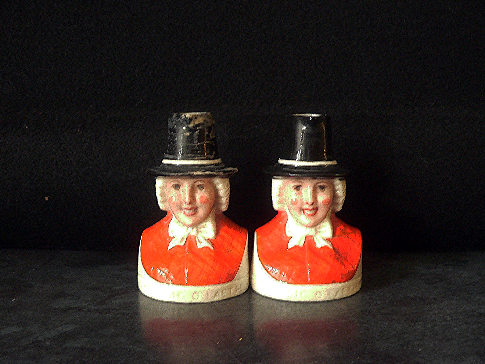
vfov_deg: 39.7
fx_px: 504
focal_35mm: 36
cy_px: 182
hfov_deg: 51.4
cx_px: 242
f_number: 2.8
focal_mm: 6
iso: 400
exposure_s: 1/4
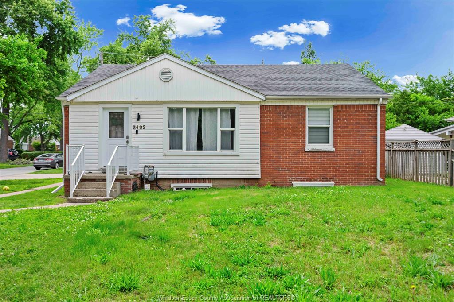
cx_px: 227
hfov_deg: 61.9
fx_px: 378
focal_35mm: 30
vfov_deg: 43.6
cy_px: 151
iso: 500
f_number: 8
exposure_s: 1/200
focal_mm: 30
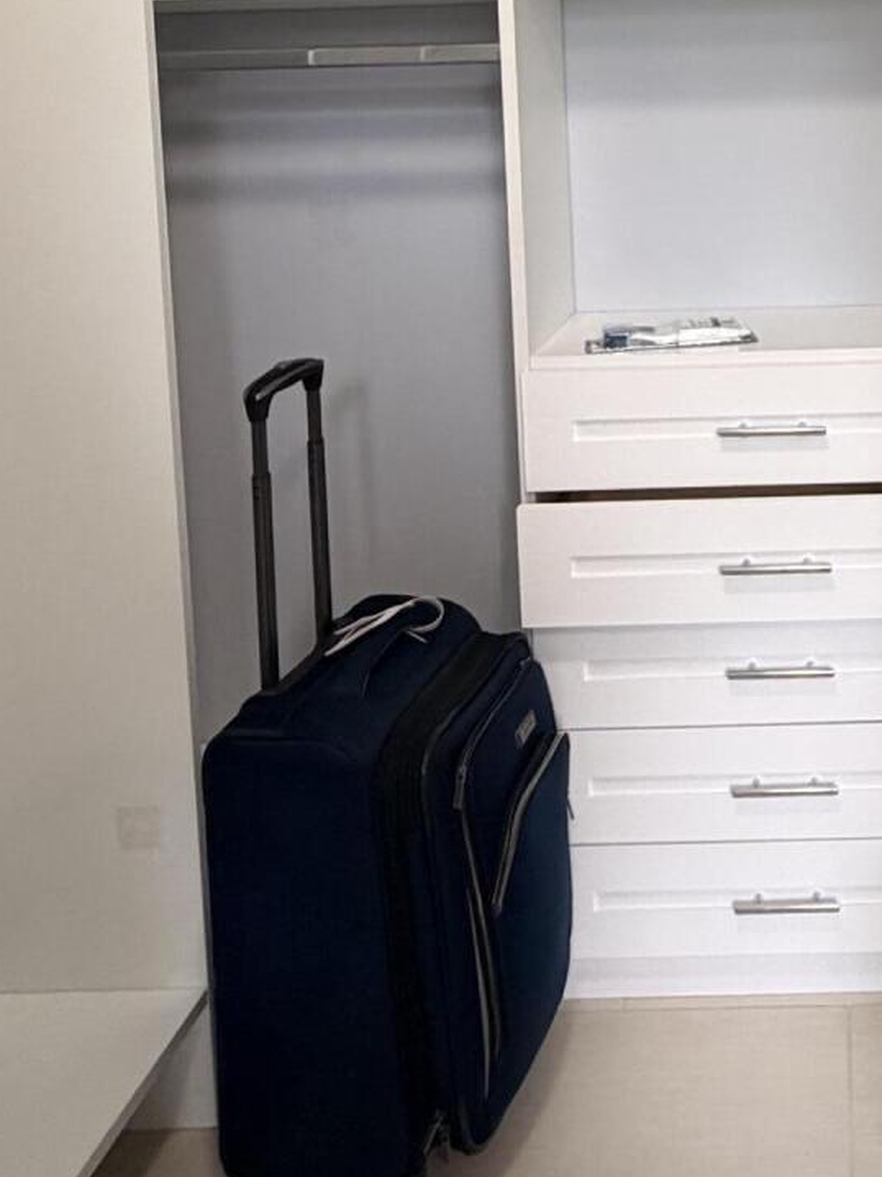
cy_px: 172
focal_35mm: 39
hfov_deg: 34.2
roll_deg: +1.4
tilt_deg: -2.7
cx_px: 839
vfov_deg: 44.6
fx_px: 1326
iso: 200
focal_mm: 2.22
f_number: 2.2
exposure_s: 1/60
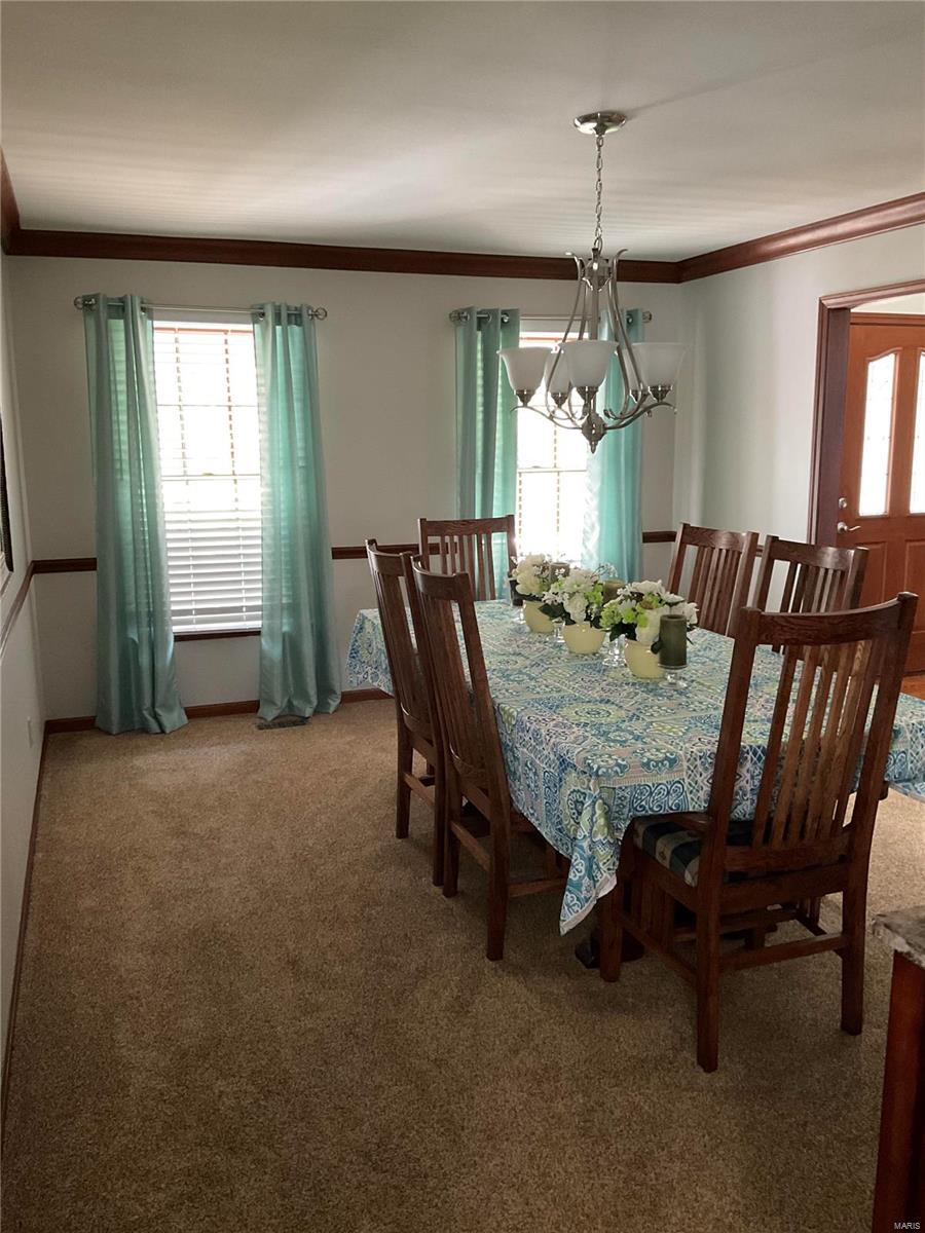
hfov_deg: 48.2
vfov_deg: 61.7
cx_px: 462
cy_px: 616
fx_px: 1033
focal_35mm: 29
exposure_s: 1/40
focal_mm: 3
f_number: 1.8
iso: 200
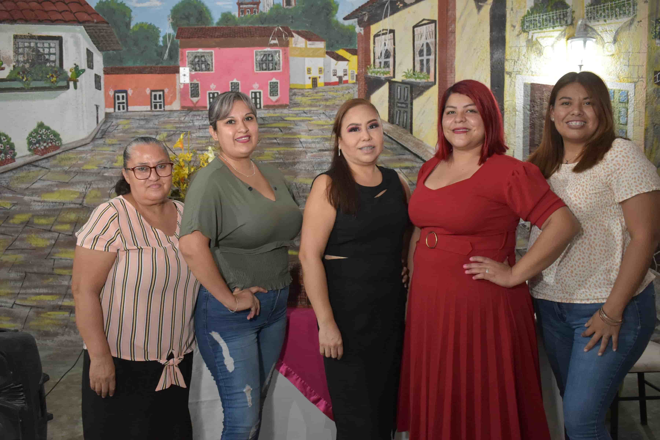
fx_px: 605
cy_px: 220
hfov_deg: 57.2
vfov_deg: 40.0
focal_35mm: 33
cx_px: 330
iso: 1600
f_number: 5
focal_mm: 22
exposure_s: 1/60
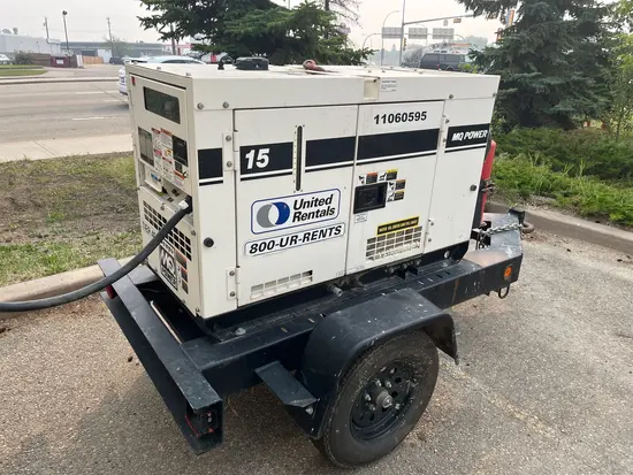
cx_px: 316
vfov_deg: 53.1
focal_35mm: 26
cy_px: 238
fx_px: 476
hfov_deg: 67.3
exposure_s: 1/1923
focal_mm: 5.1
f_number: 1.6
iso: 50
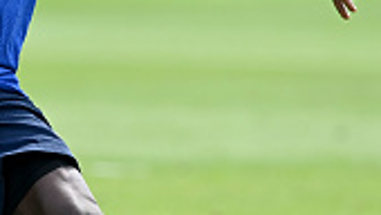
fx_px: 14784
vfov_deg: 0.8
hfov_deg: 1.5
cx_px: -130
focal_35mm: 1462
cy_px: 31
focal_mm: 400
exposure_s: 1/1600
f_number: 4
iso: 500
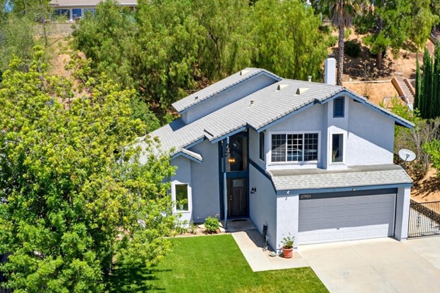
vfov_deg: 30.4
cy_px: 187
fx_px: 538
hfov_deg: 44.0
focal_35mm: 44
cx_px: 285
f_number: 11
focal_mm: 10.3
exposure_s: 1/50
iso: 100
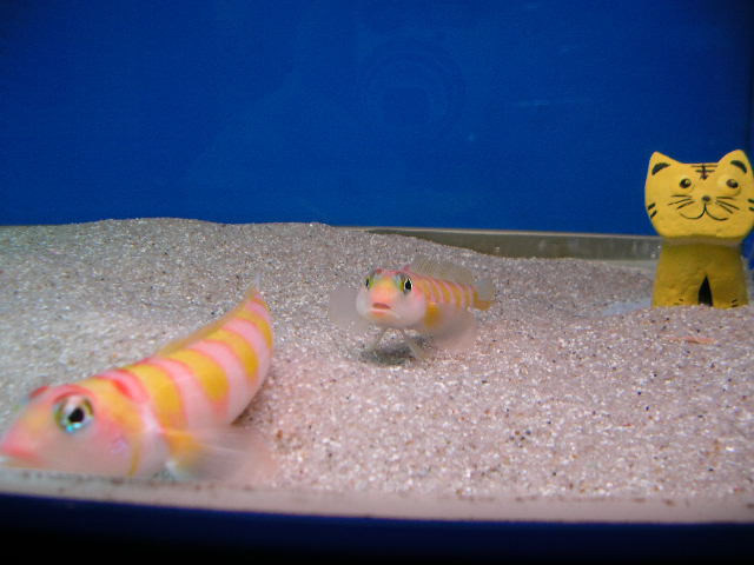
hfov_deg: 52.6
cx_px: 377
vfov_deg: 40.7
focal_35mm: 35
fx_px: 762
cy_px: 282
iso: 50
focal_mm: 5.8
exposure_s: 1/6.6
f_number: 2.8
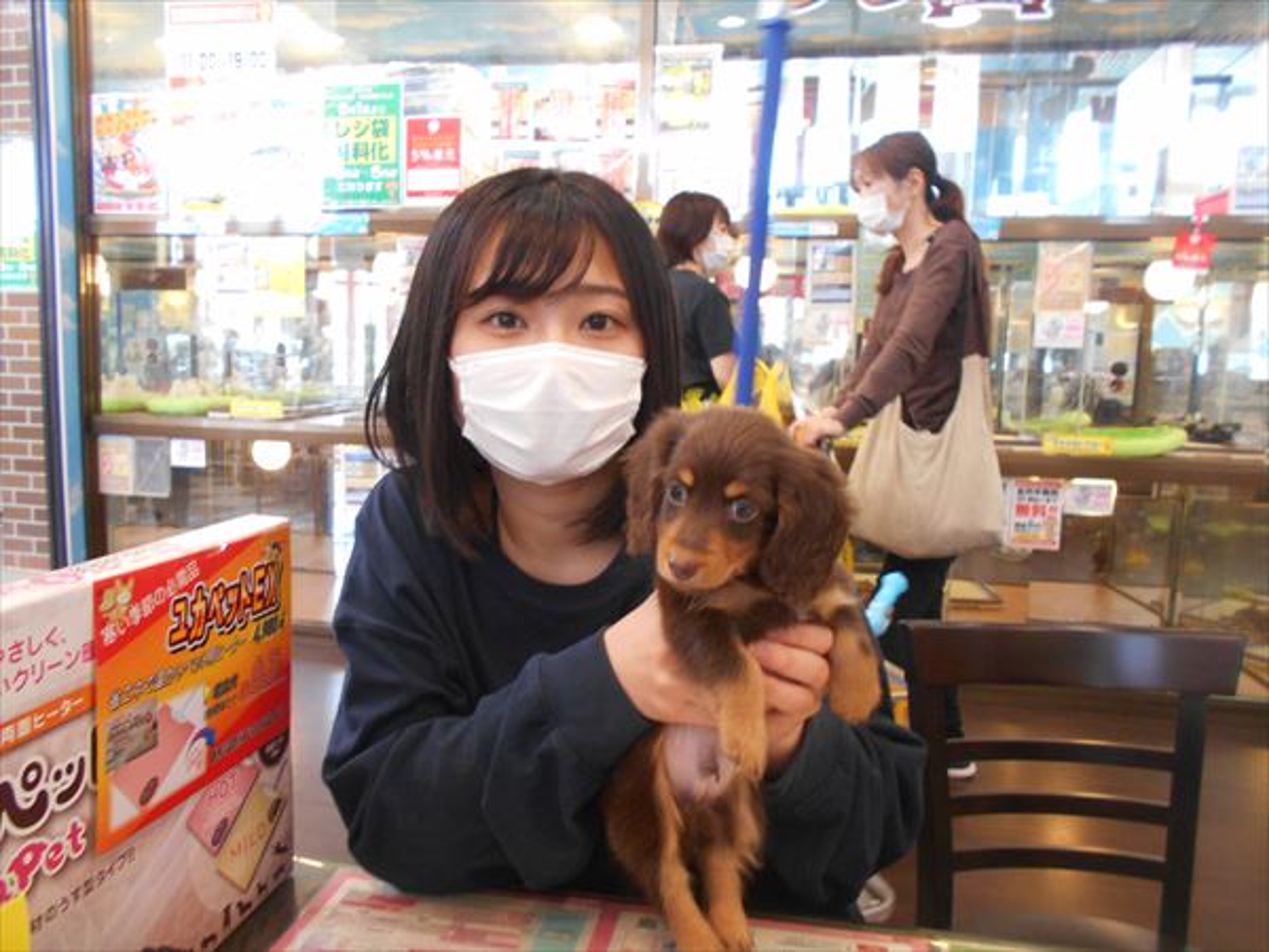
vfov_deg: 53.1
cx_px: 634
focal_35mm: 26
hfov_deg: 67.3
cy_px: 476
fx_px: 953
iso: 320
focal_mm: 4.6
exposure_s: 1/30
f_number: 3.2
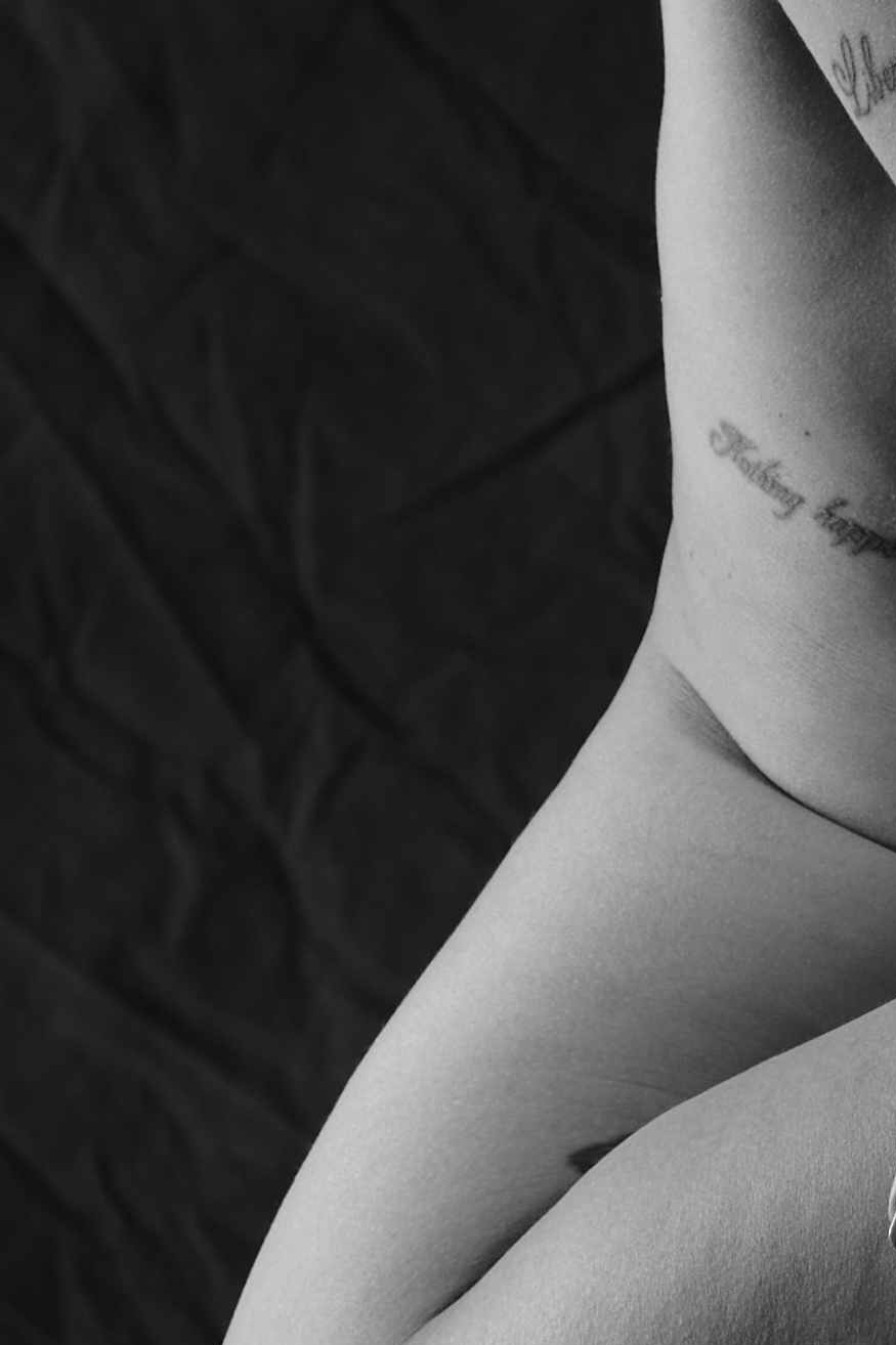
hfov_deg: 2.8
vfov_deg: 4.2
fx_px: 18194
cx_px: 1233
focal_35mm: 487
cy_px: 737
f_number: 5.6
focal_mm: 78
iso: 100
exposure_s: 1/160
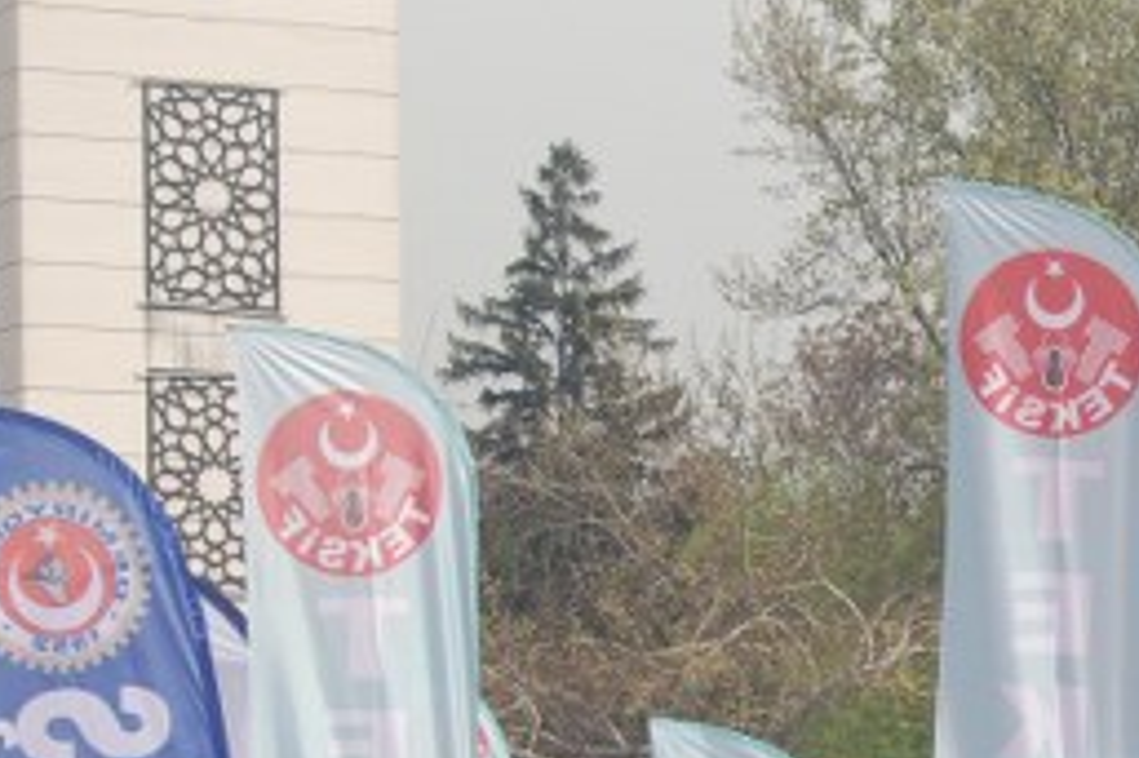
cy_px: 1006
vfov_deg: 7.6
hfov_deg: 11.4
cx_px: 1250
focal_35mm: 178
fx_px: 5628
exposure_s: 1/250
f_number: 8
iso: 100
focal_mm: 38
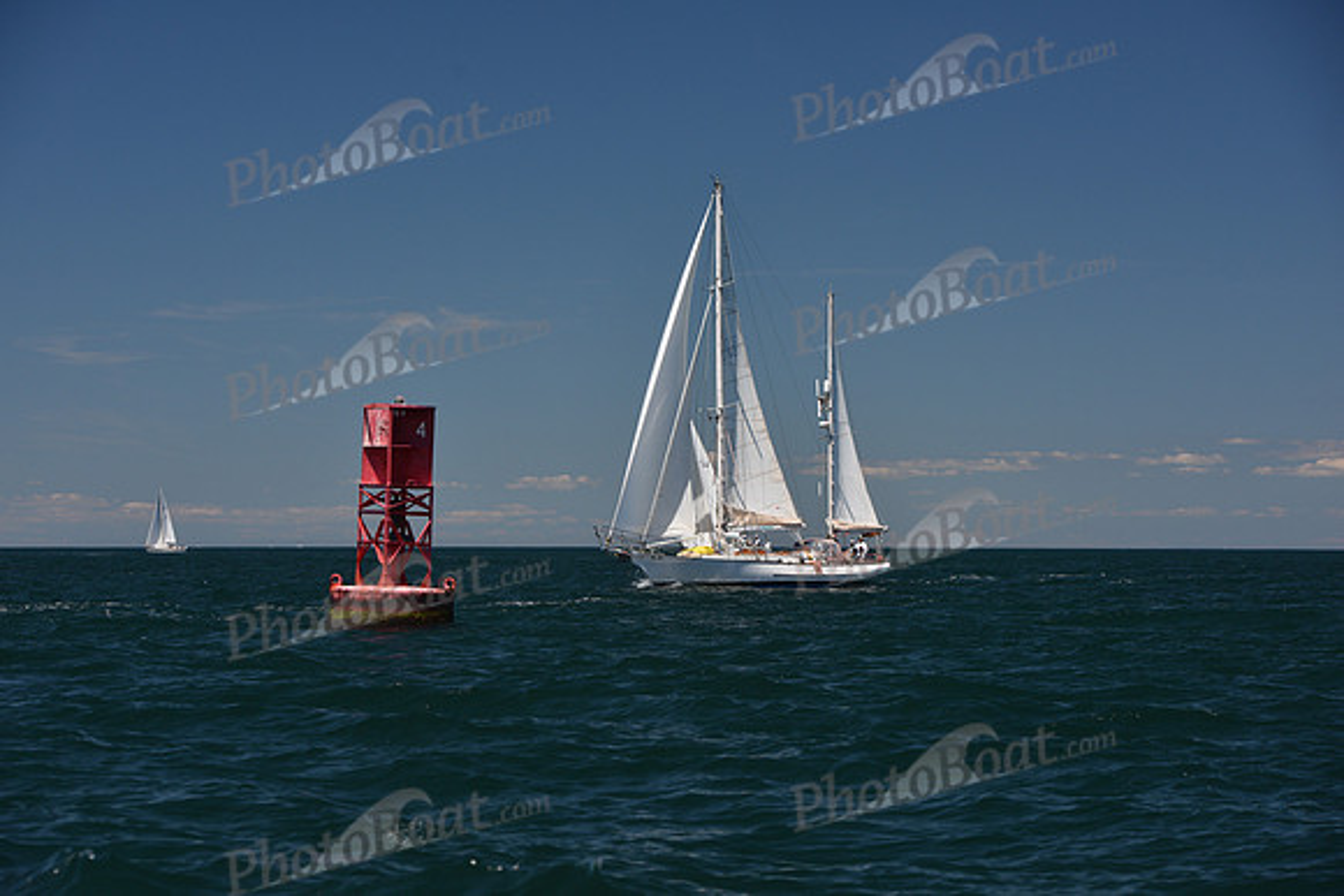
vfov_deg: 14.0
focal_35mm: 98
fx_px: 3659
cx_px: 672
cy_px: 448
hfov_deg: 20.8
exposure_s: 1/800
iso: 250
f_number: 6.3
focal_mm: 98
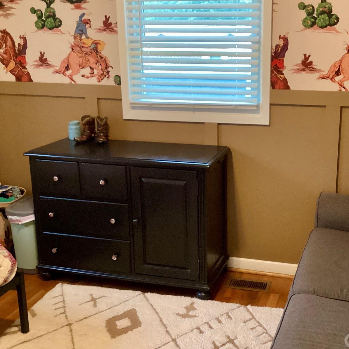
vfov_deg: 39.1
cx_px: 232
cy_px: 155
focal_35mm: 43
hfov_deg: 38.7
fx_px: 490
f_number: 2.4
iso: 400
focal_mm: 3.3
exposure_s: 1/40
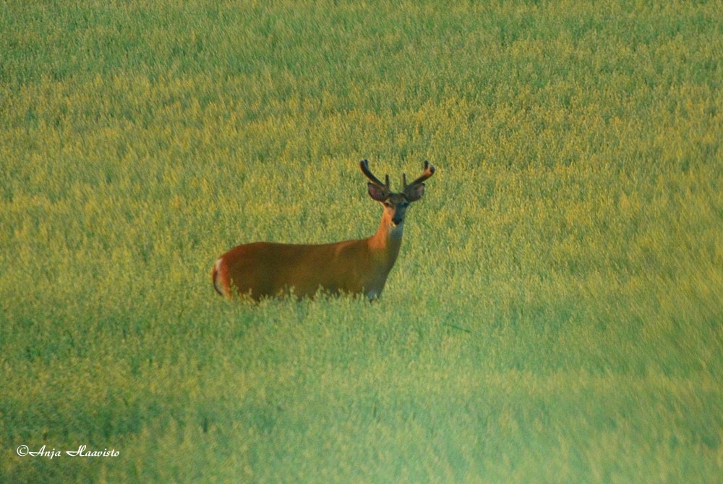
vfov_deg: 4.6
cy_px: 242
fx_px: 6031
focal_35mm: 300
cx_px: 362
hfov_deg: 6.9
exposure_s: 1/160
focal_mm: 200
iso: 800
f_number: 6.3
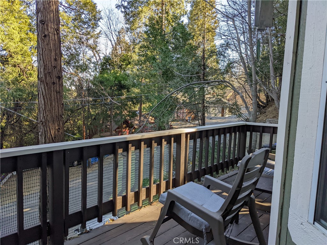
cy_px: 122
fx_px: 255
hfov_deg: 65.3
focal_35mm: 27
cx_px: 164
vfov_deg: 51.4
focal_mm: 4.38
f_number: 1.73
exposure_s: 1/602
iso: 76
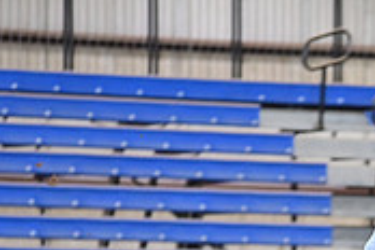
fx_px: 6947
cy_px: 408
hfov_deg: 3.1
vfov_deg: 2.1
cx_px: 435
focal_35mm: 667
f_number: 3.2
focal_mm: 200
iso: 1600
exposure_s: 1/250
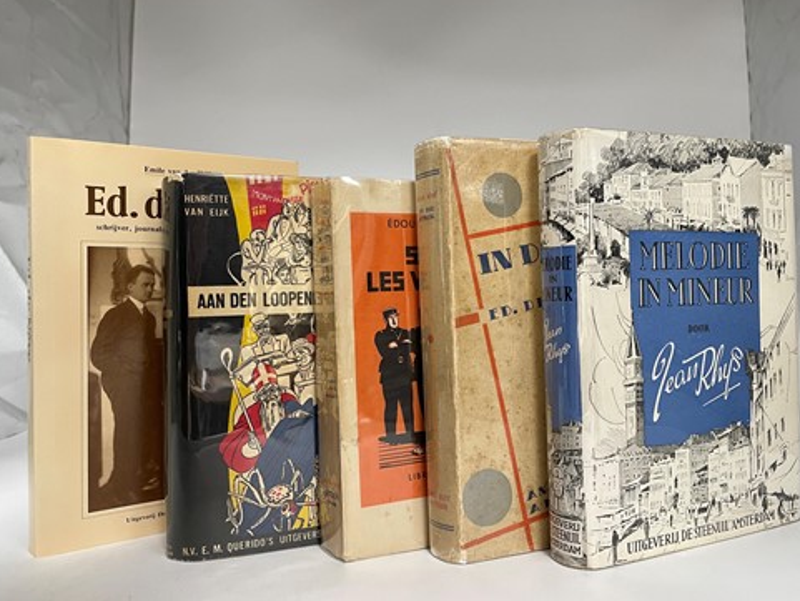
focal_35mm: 27
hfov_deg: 65.3
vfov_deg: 51.4
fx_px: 624
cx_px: 404
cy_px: 291
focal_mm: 4.2
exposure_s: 1/50
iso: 125
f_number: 1.6
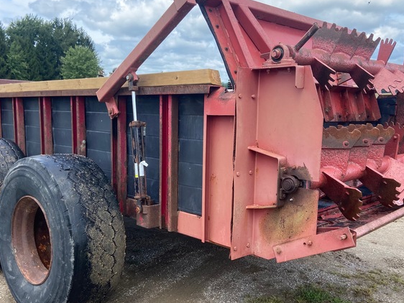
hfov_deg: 50.1
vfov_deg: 38.6
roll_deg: -1.1
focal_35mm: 37
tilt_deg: -11.8
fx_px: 432
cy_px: 171
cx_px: 201
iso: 32
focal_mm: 4.25
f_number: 1.8
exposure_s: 1/1063
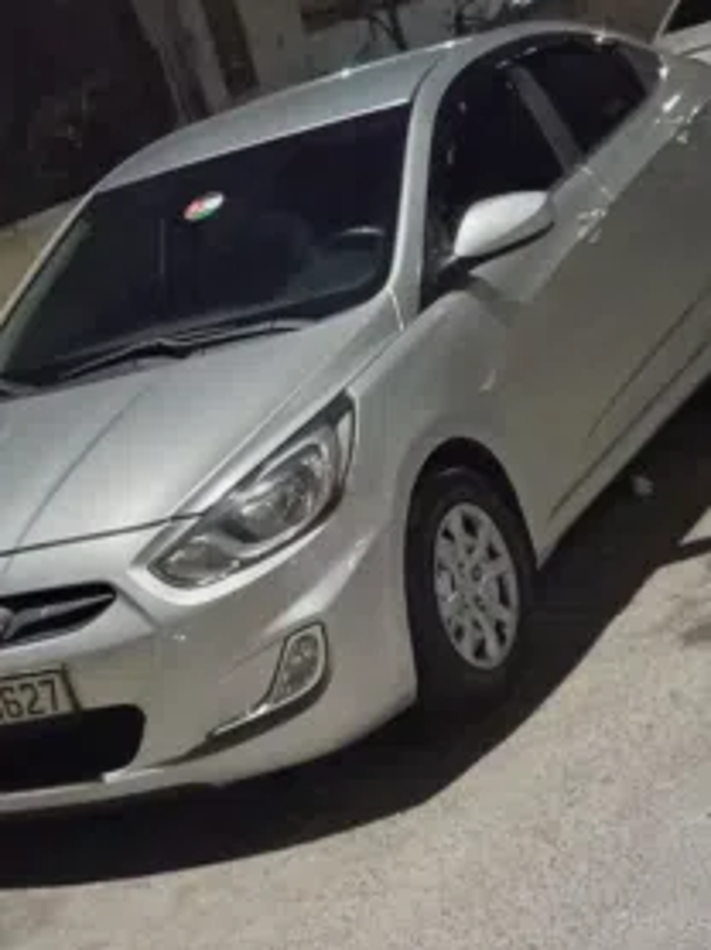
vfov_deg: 27.0
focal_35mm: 72
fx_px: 1975
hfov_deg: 20.4
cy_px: 439
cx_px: 280
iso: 2071
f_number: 1.8
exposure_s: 1/16.7
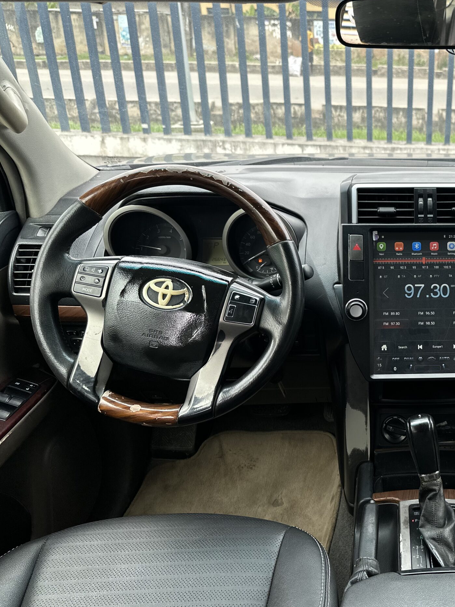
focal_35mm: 33
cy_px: 298
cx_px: 412
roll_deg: -1.0
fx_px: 578
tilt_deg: -23.5
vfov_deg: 55.4
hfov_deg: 39.7
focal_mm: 6.86
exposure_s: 1/508
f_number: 1.78
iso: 80
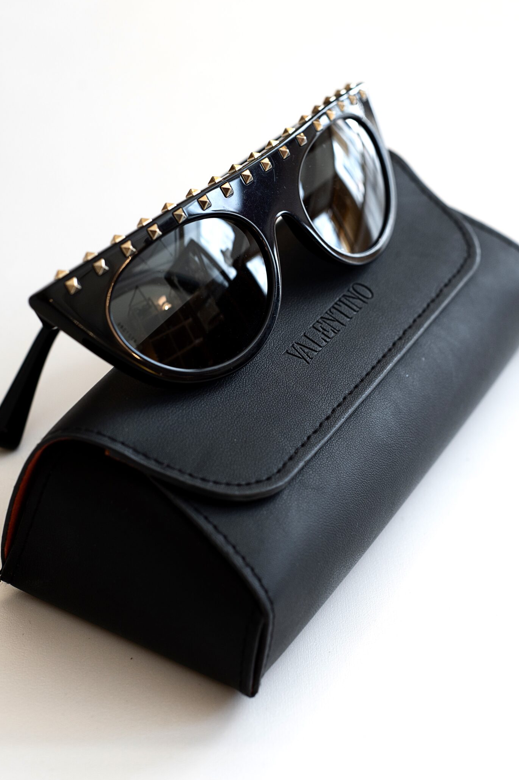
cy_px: 323
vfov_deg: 32.3
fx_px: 1343
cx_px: 274
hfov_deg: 21.9
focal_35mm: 62
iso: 400
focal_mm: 50
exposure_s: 1/40
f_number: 5.6
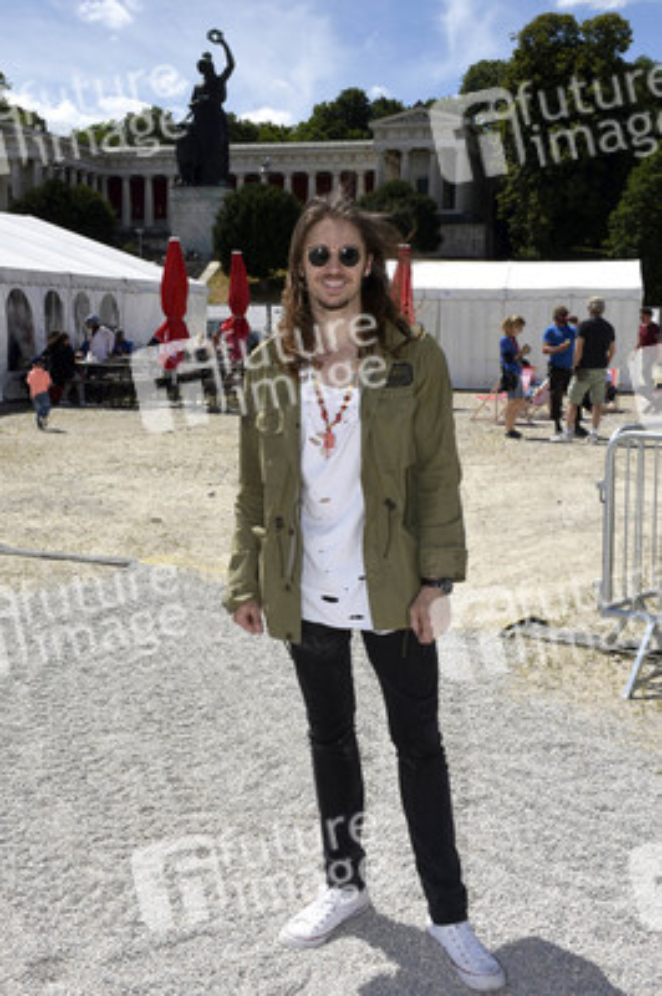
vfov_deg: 48.0
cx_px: 331
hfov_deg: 33.0
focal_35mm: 40
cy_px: 498
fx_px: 1119
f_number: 16
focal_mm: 27
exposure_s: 1/160
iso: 100
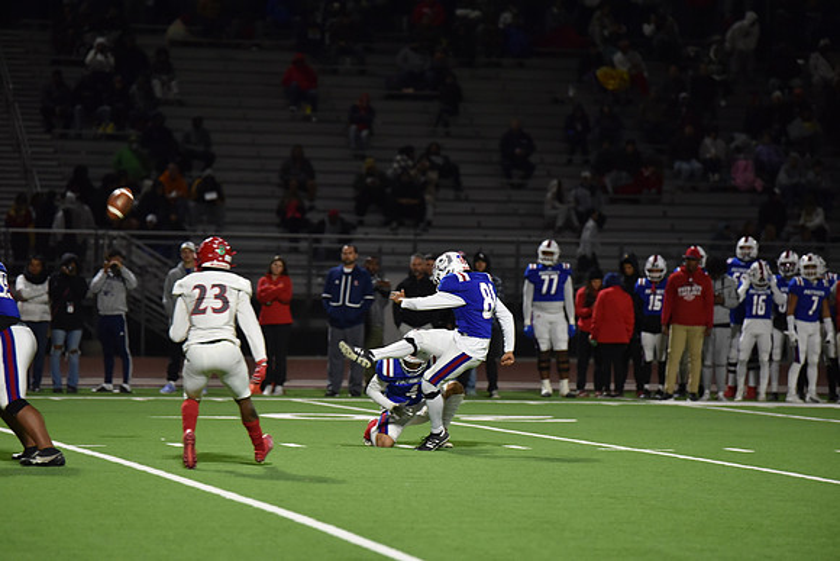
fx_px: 4668
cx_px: 420
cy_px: 280
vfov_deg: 6.9
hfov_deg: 10.3
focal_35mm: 200
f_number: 2.8
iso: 2200
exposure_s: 1/500
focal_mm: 200
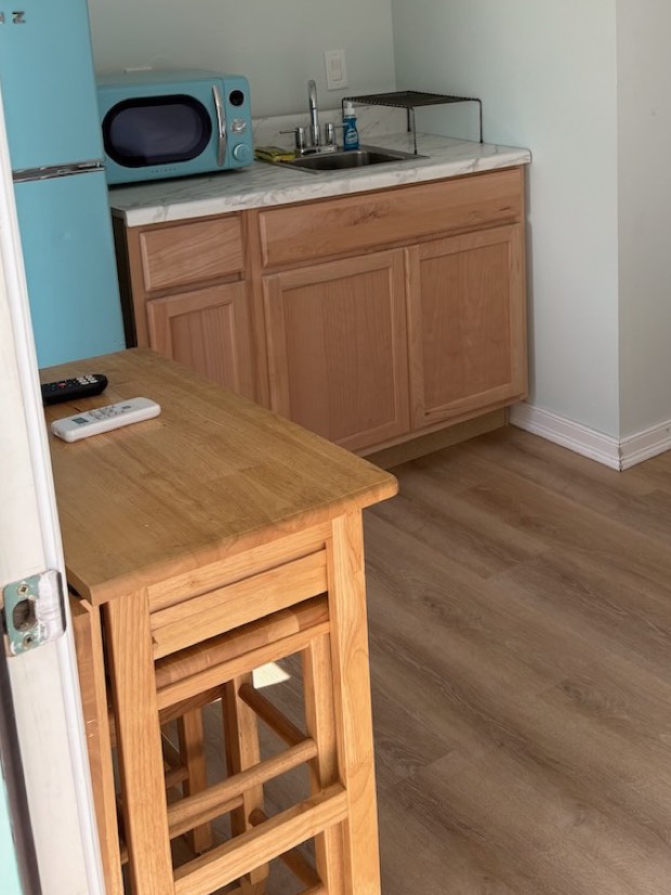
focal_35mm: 44
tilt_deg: -12.3
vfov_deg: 41.8
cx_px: 482
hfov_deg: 32.4
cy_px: 232
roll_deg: +3.2
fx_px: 1137
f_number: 1.6
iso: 40
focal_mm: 5.96
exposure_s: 1/200
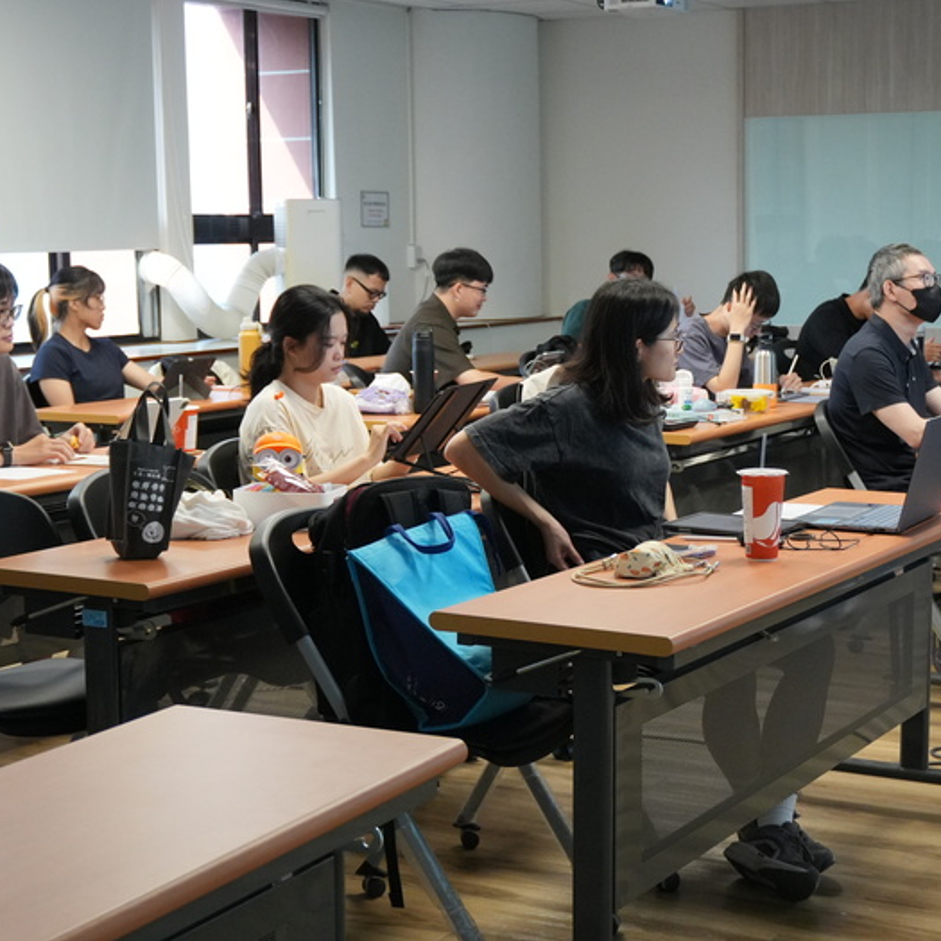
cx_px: 552
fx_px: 2030
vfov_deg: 26.1
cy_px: 465
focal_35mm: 66
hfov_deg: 26.1
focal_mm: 34
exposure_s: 1/160
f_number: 5
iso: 2500
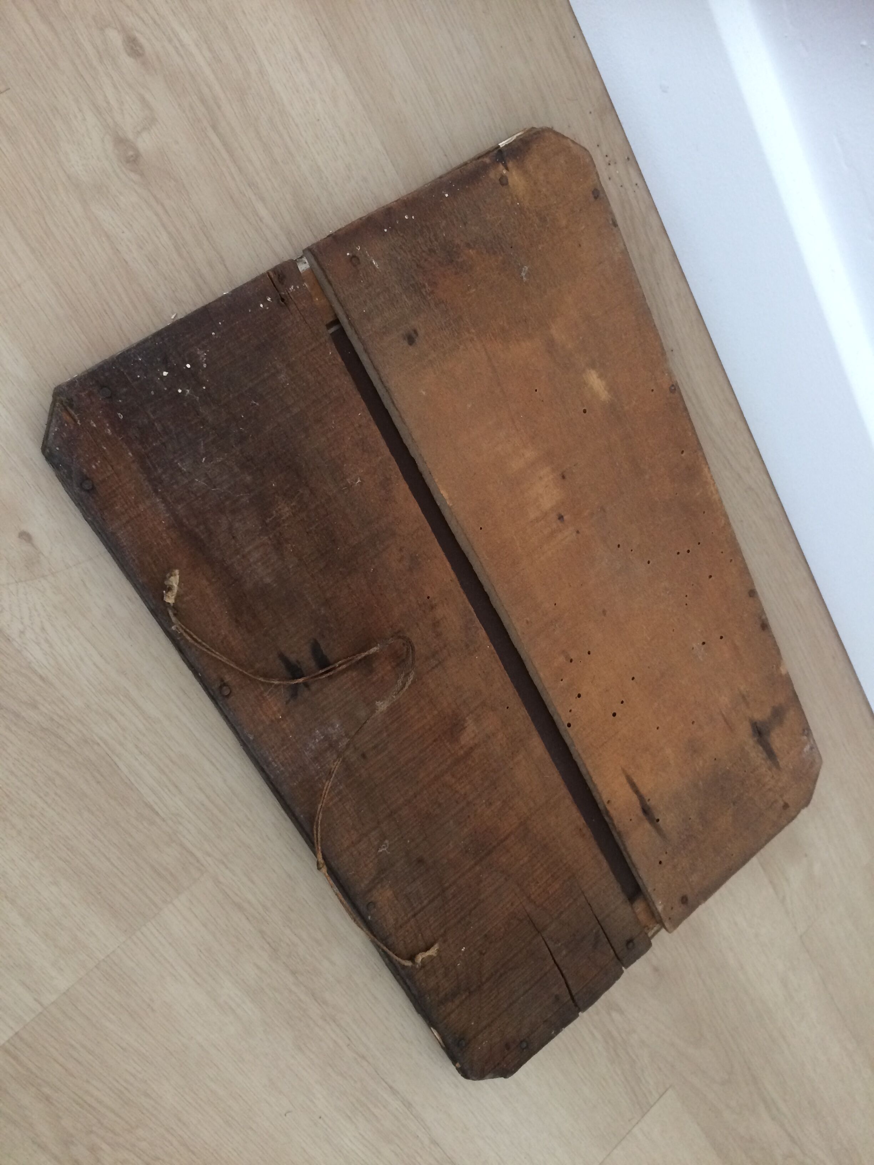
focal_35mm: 29
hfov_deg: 48.2
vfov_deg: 61.7
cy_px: 582
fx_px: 976
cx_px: 437
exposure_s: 1/33
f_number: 2.2
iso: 200
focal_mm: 4.15
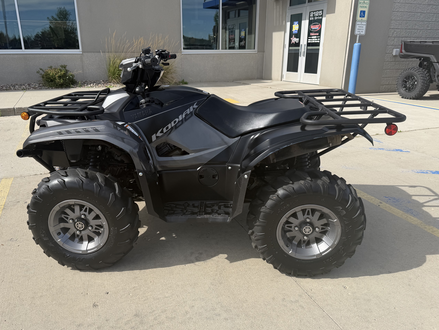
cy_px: 177
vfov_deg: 51.3
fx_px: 342
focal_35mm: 27
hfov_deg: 65.3
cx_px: 207
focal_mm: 6.76
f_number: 1.78
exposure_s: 1/3145
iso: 80
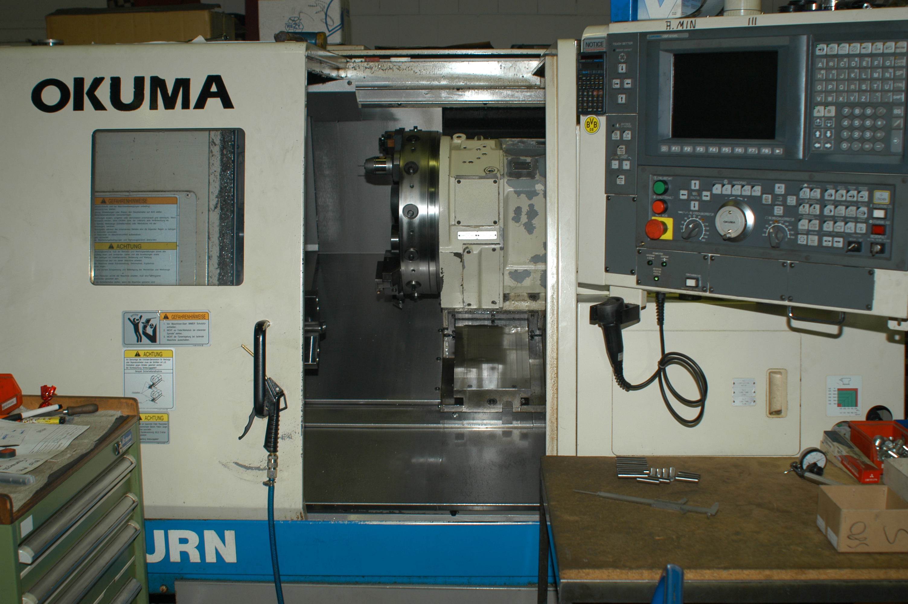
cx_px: 454
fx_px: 1058
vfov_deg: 31.8
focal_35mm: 42
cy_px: 302
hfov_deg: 46.4
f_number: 5
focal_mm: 28
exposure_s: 1/60
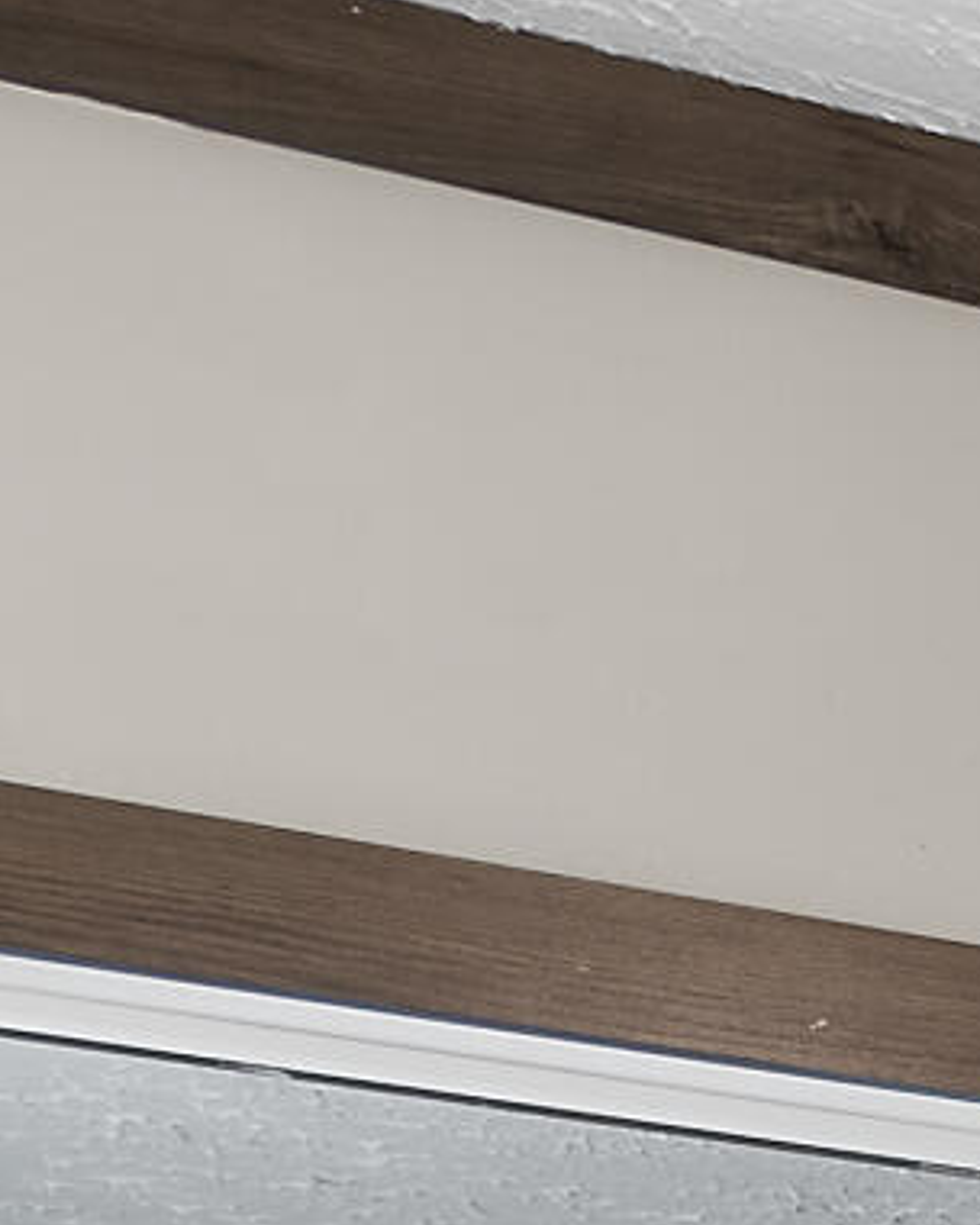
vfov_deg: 14.0
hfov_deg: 9.3
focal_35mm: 111
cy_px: 2598
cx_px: 3362
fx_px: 4024
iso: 100
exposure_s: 1/2
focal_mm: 10
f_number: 4.5
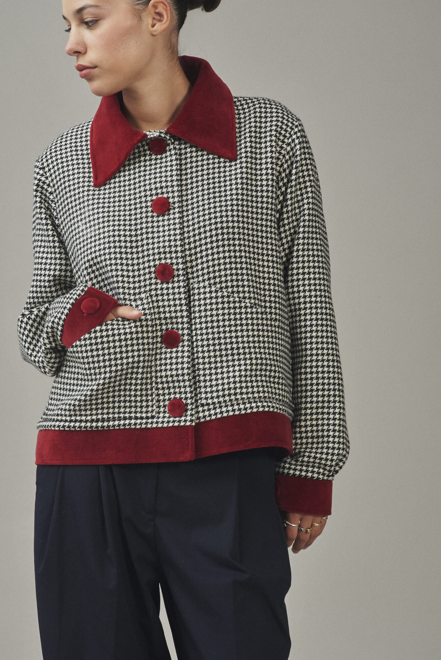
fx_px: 2515
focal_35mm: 137
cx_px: 186
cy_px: 336
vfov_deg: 15.0
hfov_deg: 10.0
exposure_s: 1/160
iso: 200
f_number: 11
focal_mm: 105
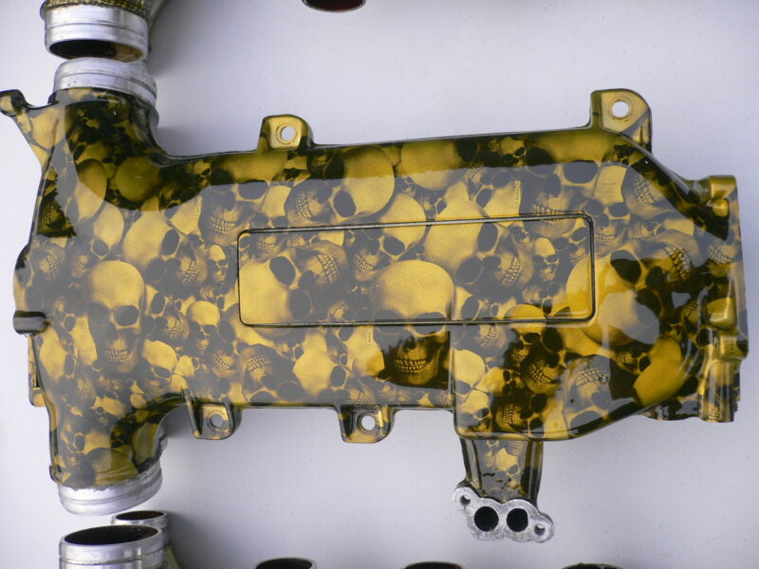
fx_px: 767
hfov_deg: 52.6
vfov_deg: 40.7
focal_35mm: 35
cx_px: 380
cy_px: 284
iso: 80
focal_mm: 5.8
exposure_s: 1/80
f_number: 2.8
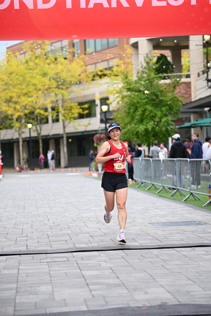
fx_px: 799
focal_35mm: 91
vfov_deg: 22.4
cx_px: 106
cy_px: 158
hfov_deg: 15.0
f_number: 2.8
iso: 640
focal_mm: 91
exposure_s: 1/2000
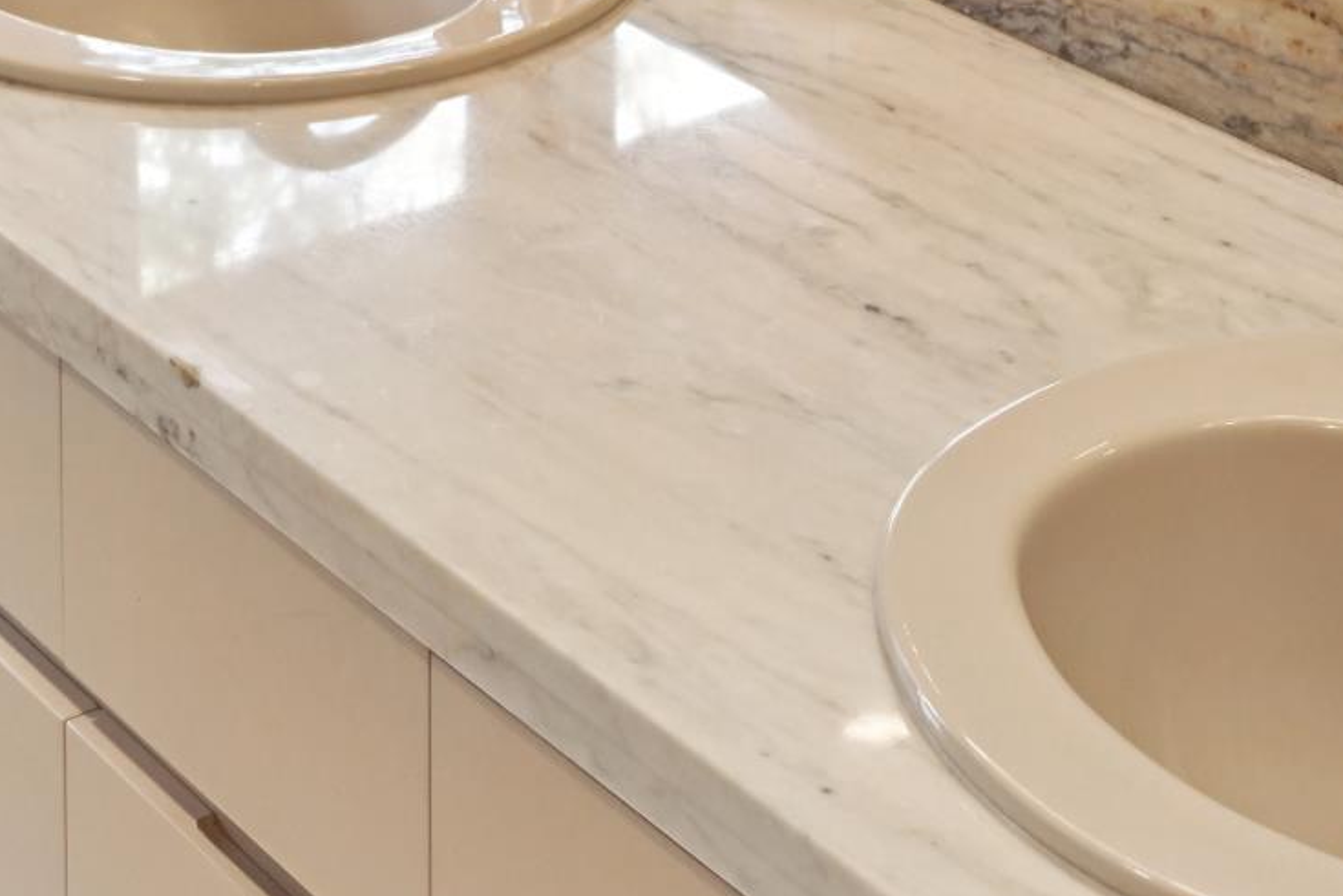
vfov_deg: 13.4
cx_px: 897
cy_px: 276
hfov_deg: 20.0
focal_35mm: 102
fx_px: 3805
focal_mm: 50
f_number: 11
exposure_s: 1/100
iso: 1600
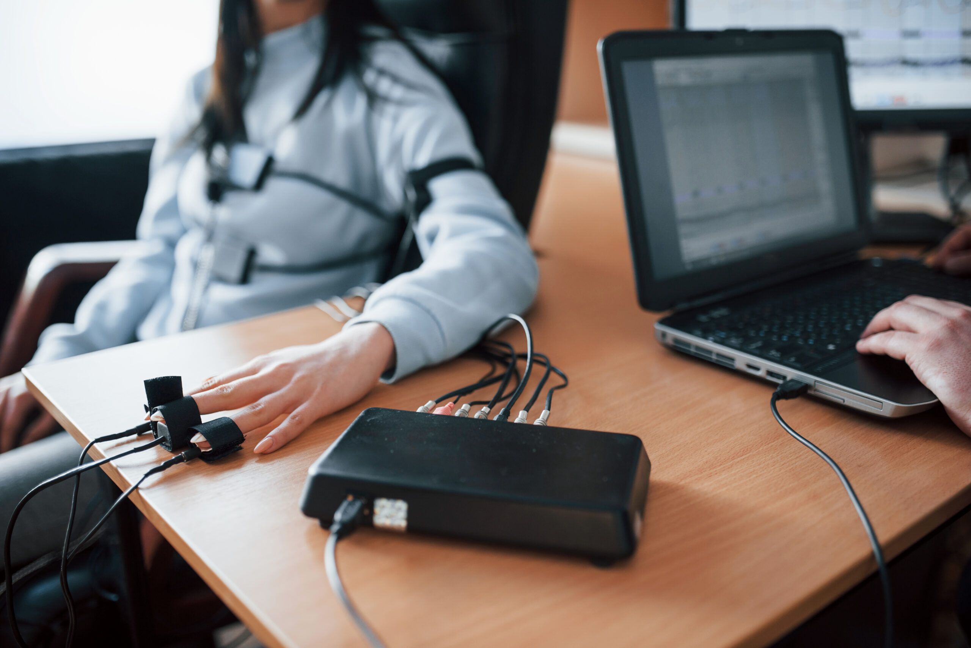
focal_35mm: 35
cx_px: 486
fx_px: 944
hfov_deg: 54.4
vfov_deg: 37.9
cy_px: 324
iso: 250
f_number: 1.8
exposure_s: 1/160
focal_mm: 35
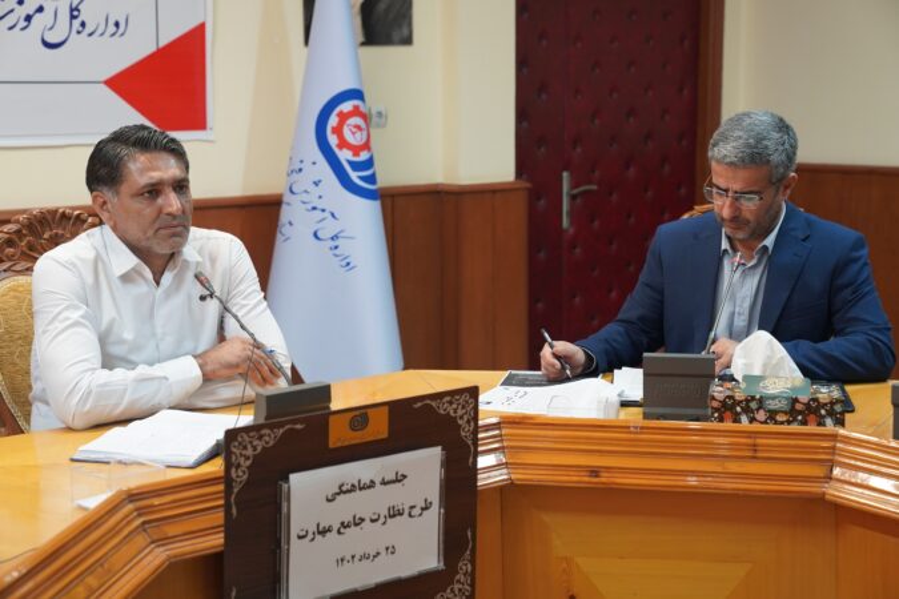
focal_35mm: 64
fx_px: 1598
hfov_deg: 31.4
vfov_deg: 21.2
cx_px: 450
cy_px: 300
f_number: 4
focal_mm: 64
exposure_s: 1/160
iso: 1600
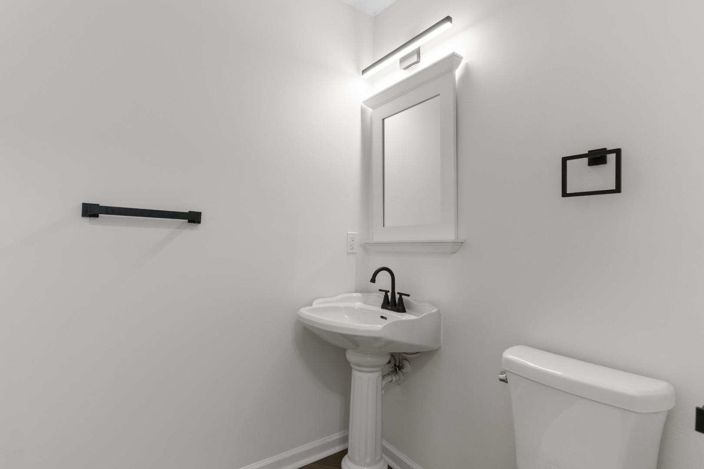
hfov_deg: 96.7
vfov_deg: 73.7
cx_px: 352
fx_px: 313
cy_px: 234
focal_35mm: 16
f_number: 4.8
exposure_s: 1/13
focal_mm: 11
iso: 100
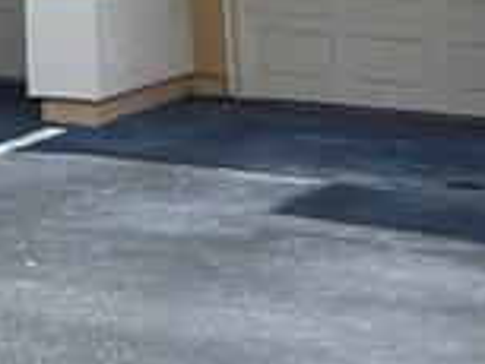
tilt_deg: +8.9
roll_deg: -1.2
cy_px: -595
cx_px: -643
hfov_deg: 10.0
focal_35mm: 174
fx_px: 2440
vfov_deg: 7.8
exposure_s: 1/2632
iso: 50
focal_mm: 5.7
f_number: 1.5
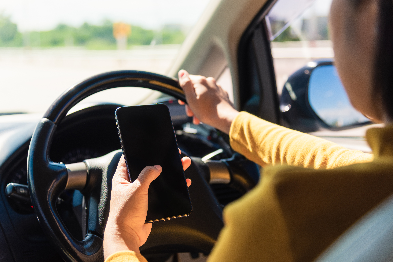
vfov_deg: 23.4
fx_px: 633
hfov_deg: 34.5
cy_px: 131
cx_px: 196
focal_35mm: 58
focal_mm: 58
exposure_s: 1/200
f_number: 4
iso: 100
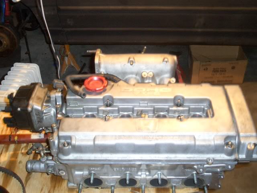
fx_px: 319
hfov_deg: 43.9
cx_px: 128
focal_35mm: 43
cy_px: 96
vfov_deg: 33.6
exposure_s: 1/2
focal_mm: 5.7
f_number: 4.3
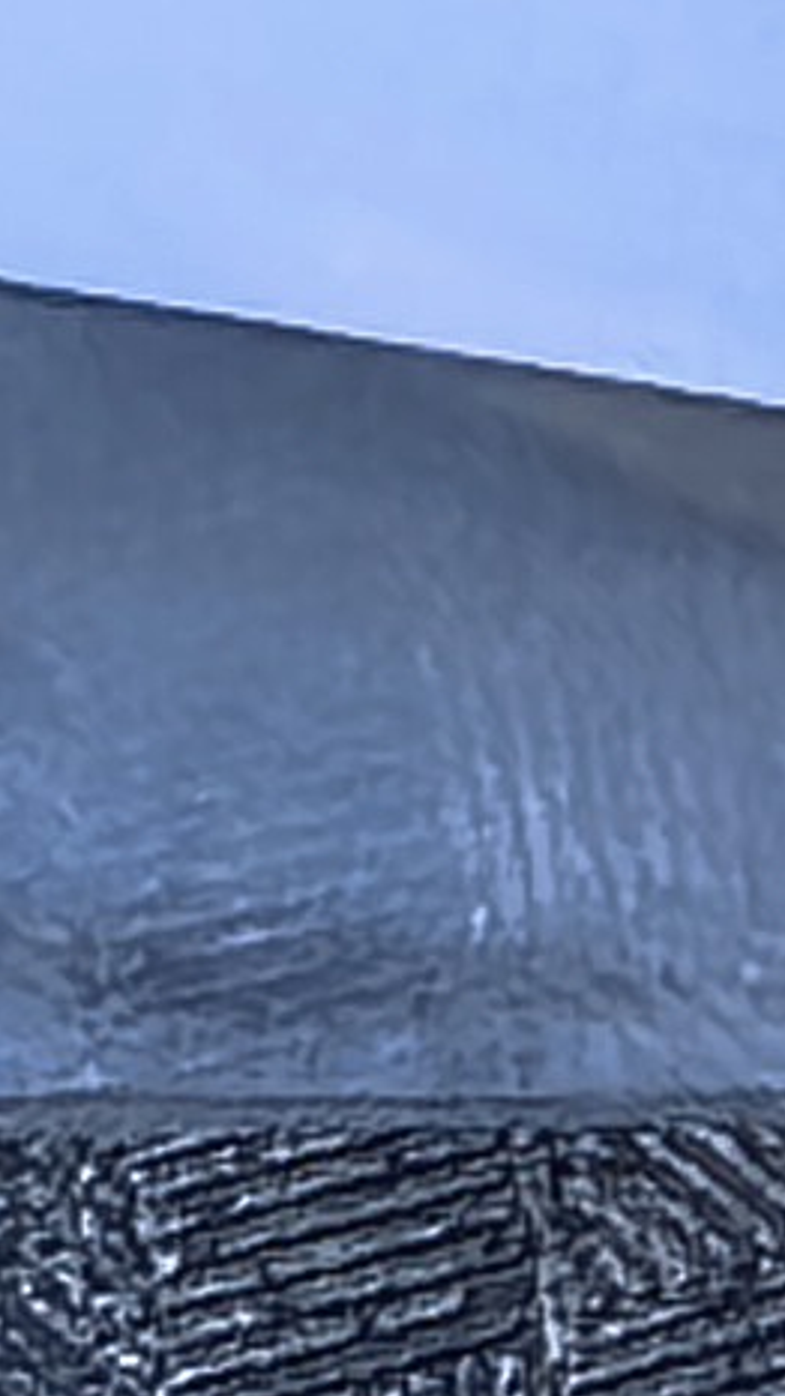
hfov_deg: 5.2
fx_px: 8514
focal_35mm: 230
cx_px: 1049
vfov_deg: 8.5
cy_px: -2064
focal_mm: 1.95
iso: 200
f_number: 2.2
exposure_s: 1/100
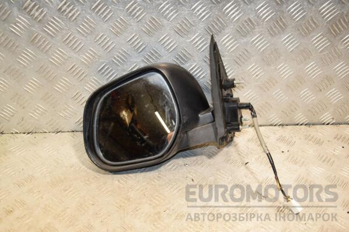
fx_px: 378
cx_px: 174
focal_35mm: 39
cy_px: 116
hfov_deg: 49.6
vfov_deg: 34.2
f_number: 6.3
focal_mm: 26
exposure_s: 1/200
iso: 800
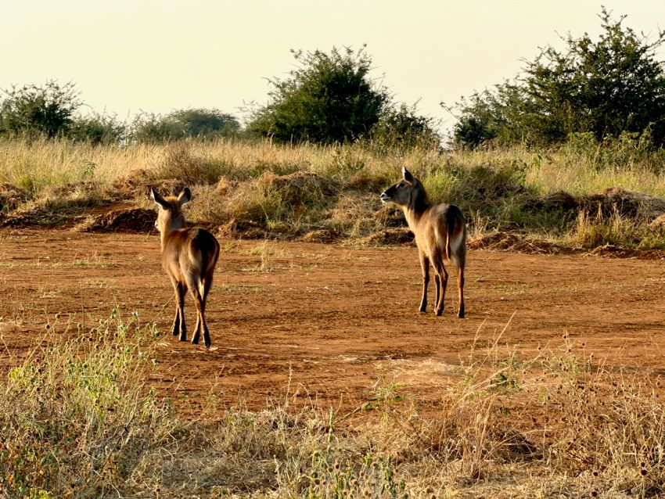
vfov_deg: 7.4
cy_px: 250
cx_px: 332
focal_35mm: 200
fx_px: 3843
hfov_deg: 9.9
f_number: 2.8
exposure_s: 1/407
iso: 50
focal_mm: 16.89
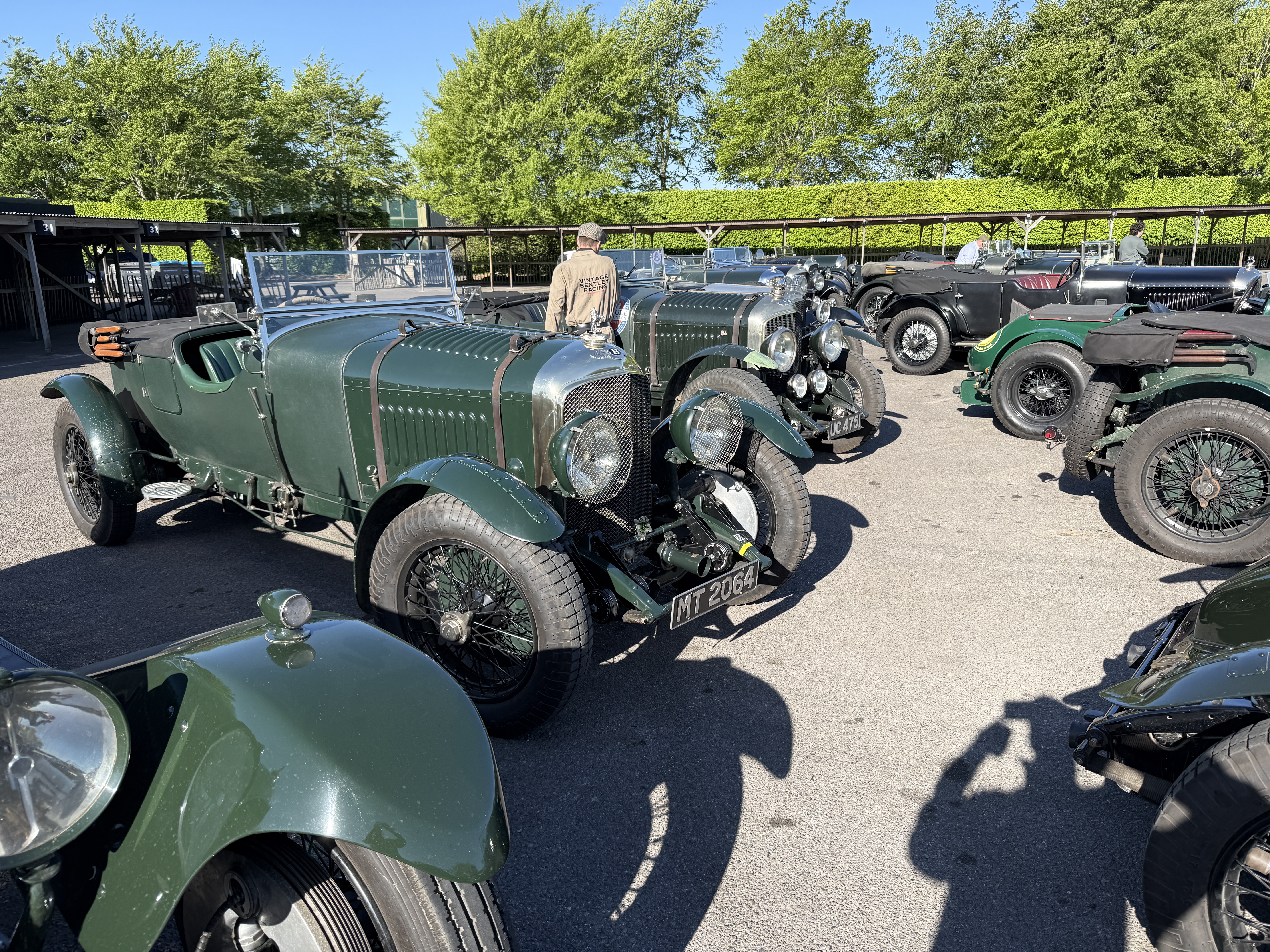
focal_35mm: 24
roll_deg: -0.1
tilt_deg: -12.4
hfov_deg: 71.6
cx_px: 635
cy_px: 476
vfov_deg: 56.8
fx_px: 881
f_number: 1.78
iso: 80
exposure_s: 1/2000
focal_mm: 6.76
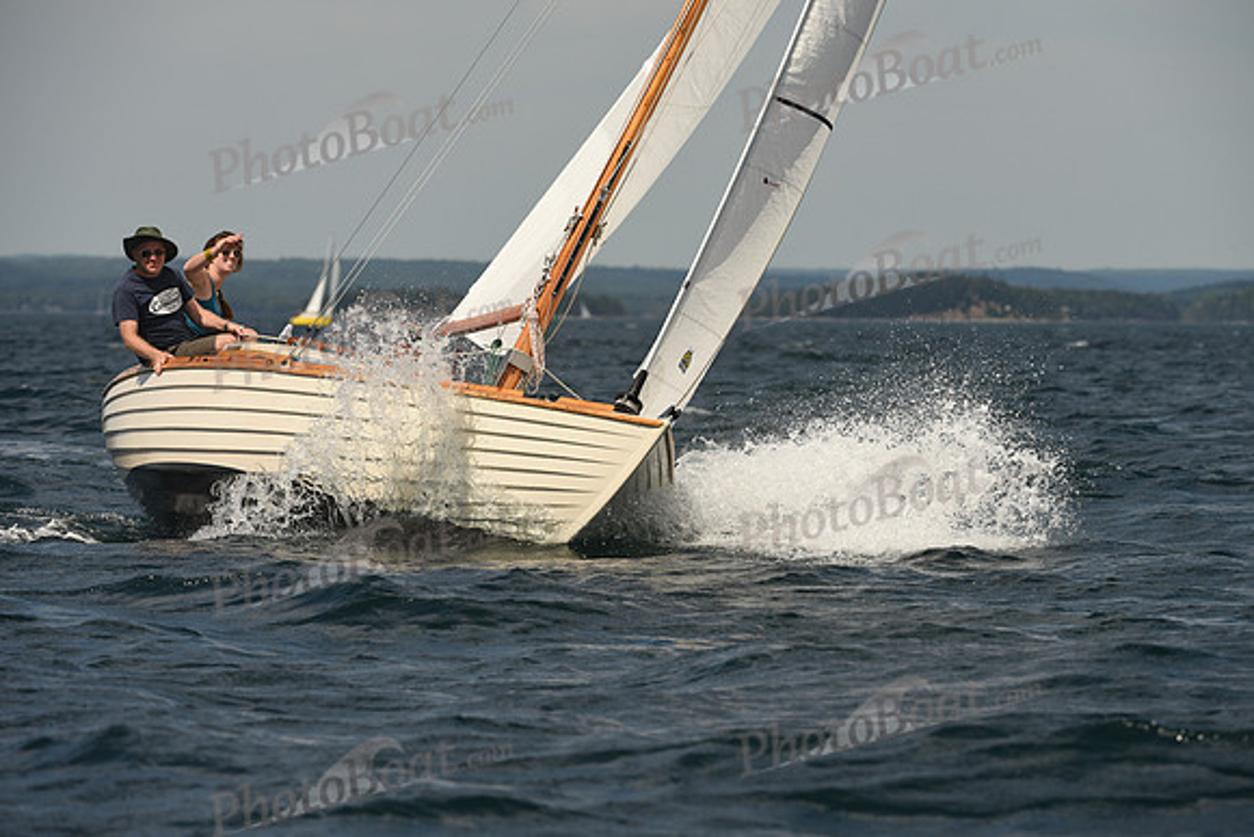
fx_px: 10104
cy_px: 418
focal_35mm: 290
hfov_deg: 7.1
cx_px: 627
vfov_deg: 4.7
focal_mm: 290
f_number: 7.1
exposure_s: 1/1000
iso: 250
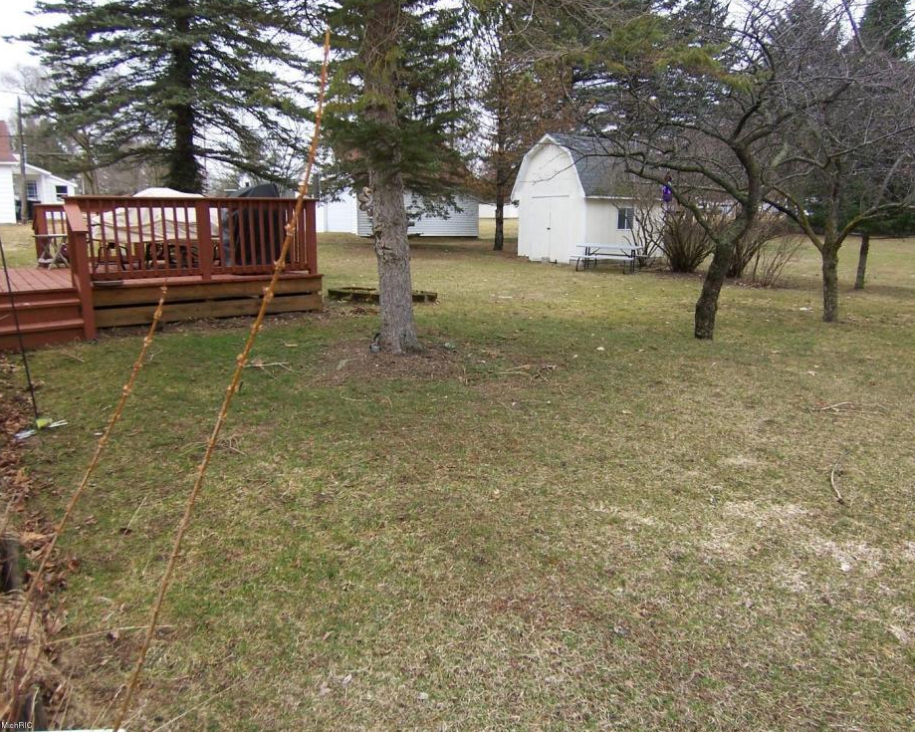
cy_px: 369
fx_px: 677
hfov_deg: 68.1
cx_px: 480
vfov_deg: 56.8
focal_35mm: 25
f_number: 2.8
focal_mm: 3.8
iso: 64
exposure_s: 1/320
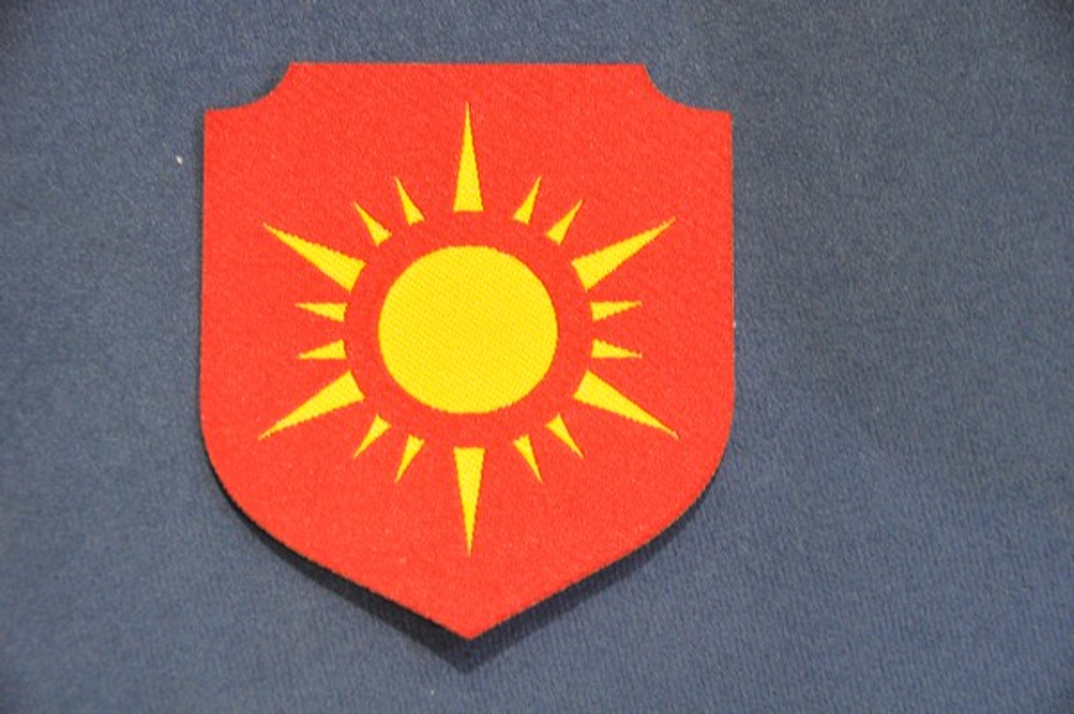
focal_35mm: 112
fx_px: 3353
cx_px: 537
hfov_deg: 18.2
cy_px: 357
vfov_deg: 12.2
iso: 3200
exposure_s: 1/30
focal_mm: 75
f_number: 5
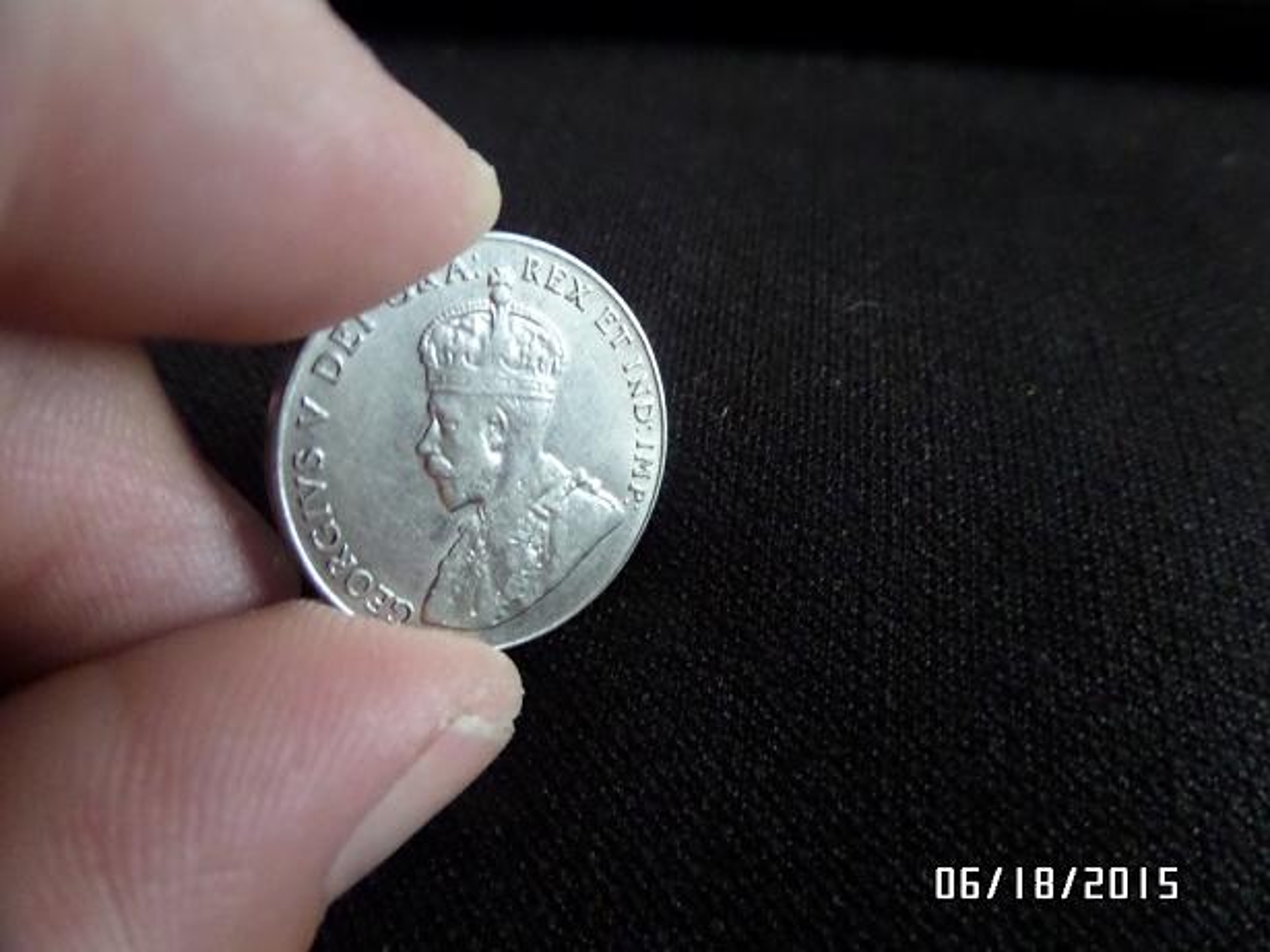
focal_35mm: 24
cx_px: 635
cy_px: 476
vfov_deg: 56.8
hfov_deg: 71.6
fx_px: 880
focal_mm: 4
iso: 800
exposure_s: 1/8
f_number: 3.2
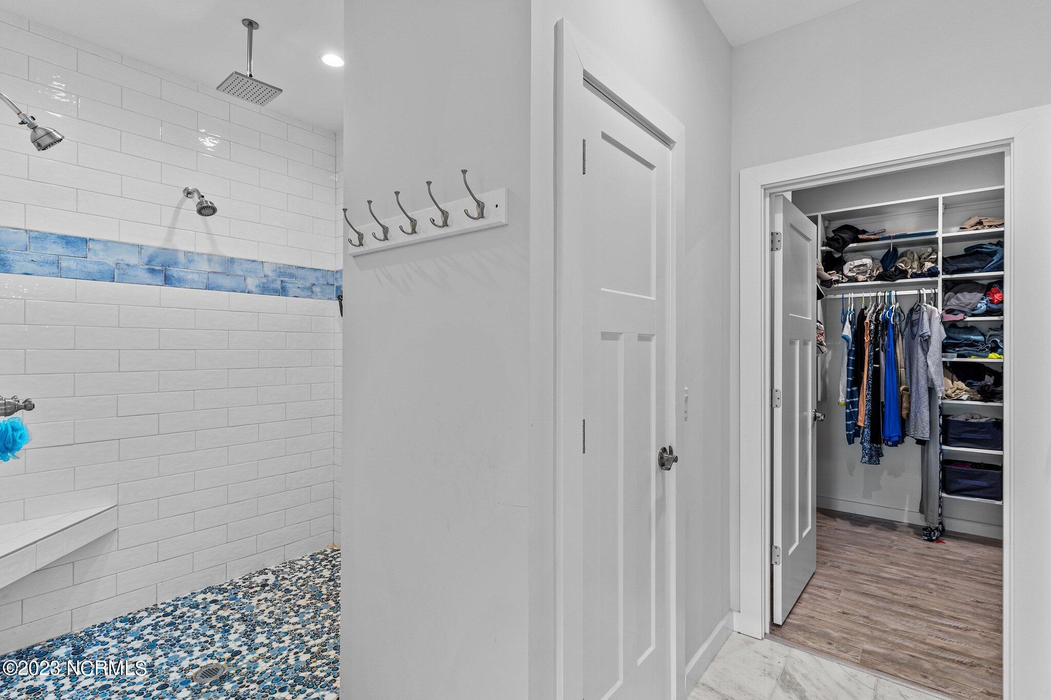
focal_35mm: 17
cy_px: 350
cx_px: 526
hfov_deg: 93.3
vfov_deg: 70.4
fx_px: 496
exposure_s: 1/10
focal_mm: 17
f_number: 6.3
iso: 1000
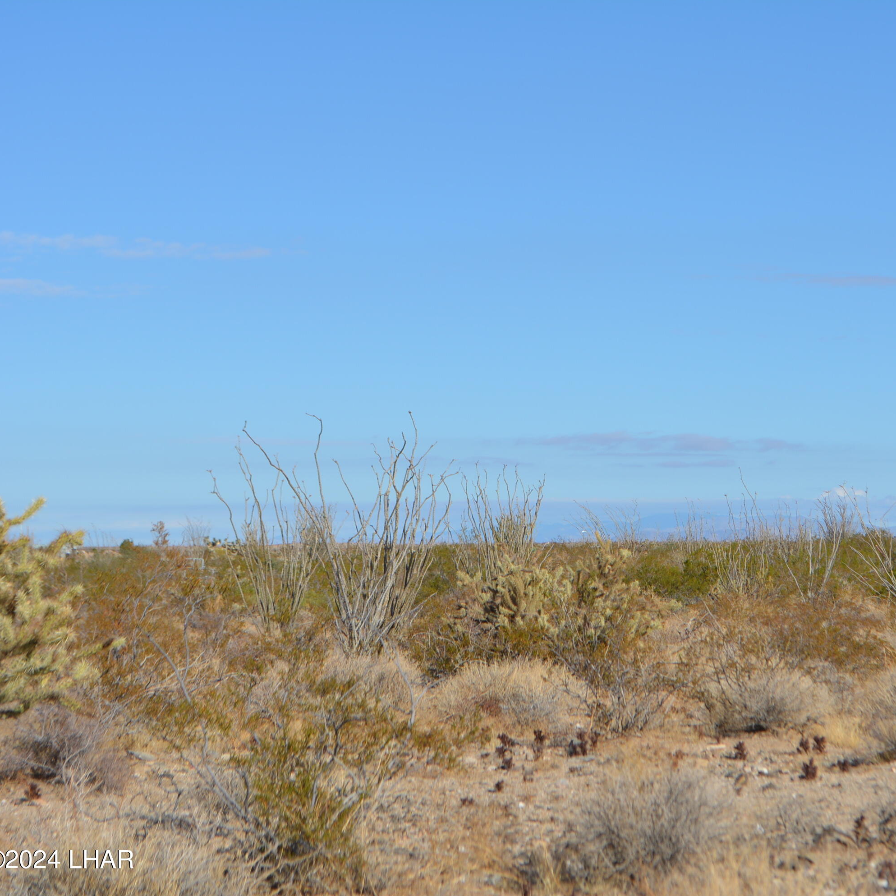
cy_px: 450
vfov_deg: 16.5
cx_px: 658
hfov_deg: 16.4
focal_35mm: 106
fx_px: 3094
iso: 100
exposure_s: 1/320
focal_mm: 55
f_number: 9
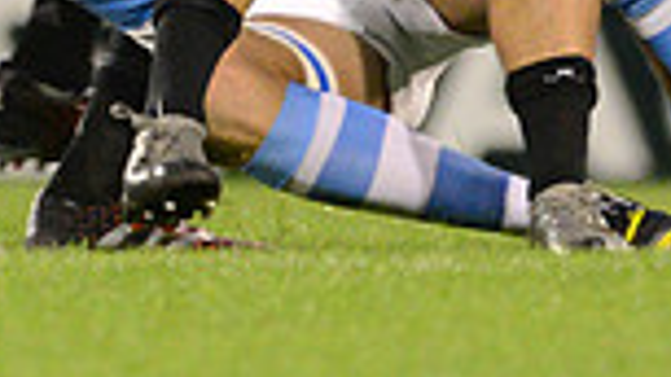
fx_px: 29672
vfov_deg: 0.7
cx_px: 820
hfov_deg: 1.3
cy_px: -454
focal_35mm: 1668
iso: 4500
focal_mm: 420
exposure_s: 1/800
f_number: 4
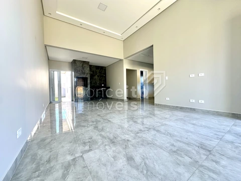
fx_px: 97
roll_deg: +1.6
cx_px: 120
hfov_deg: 102.1
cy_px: 90
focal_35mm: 14
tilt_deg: -0.5
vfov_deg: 85.7
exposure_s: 1/99
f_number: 2.2
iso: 125
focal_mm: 2.22
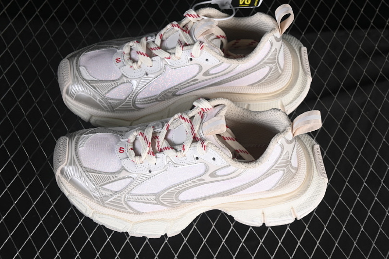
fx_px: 810
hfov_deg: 27.0
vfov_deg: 18.2
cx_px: 194
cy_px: 130
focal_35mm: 75
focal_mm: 50
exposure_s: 1/80
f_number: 7.1
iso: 160
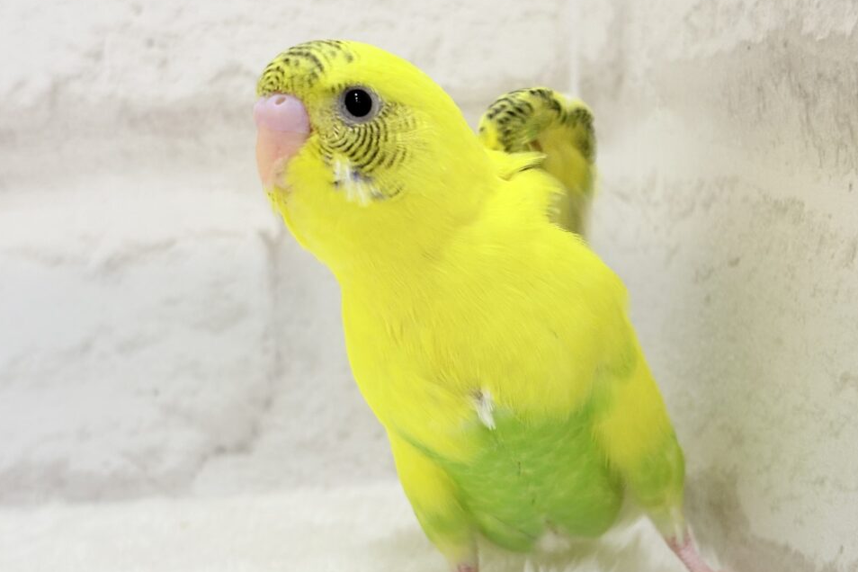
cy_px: 319
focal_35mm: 68
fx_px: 1621
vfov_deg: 20.0
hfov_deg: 29.6
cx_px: 490
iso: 40
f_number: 1.6
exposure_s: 1/50
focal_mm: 5.96
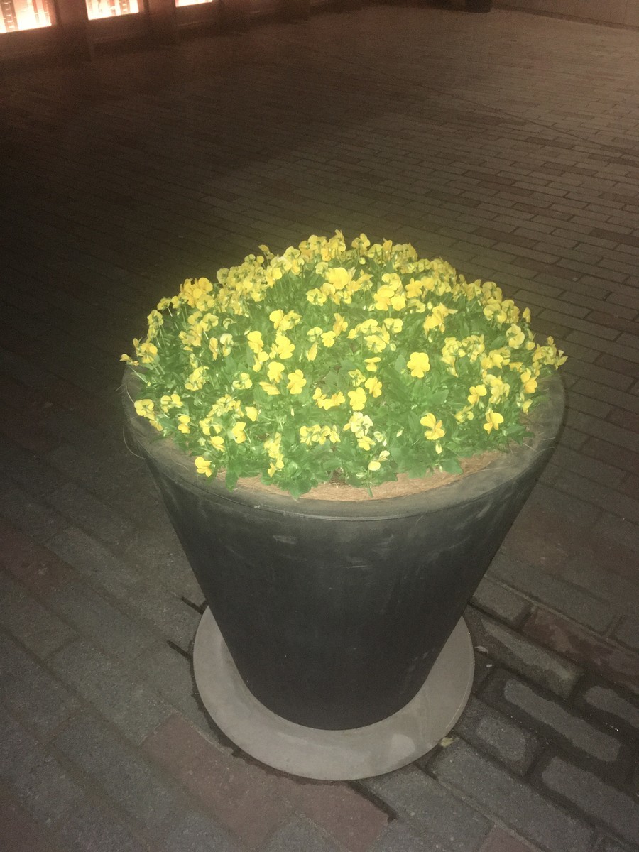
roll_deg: +1.7
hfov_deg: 48.2
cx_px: 320
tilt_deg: -37.1
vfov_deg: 61.7
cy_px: 426
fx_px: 714
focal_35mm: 29
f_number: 2.2
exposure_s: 1/16
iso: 320
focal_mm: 4.15
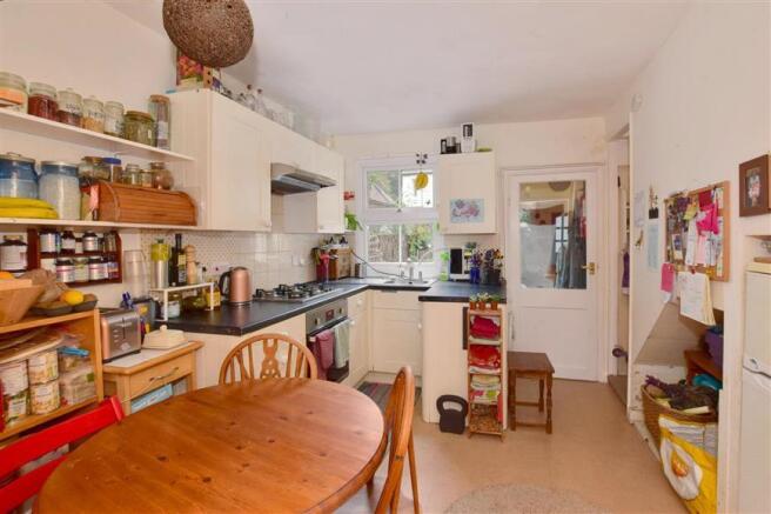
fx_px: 321
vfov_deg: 77.3
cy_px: 257
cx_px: 386
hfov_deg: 100.4
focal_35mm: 15
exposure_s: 1/5
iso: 400
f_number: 11
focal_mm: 10
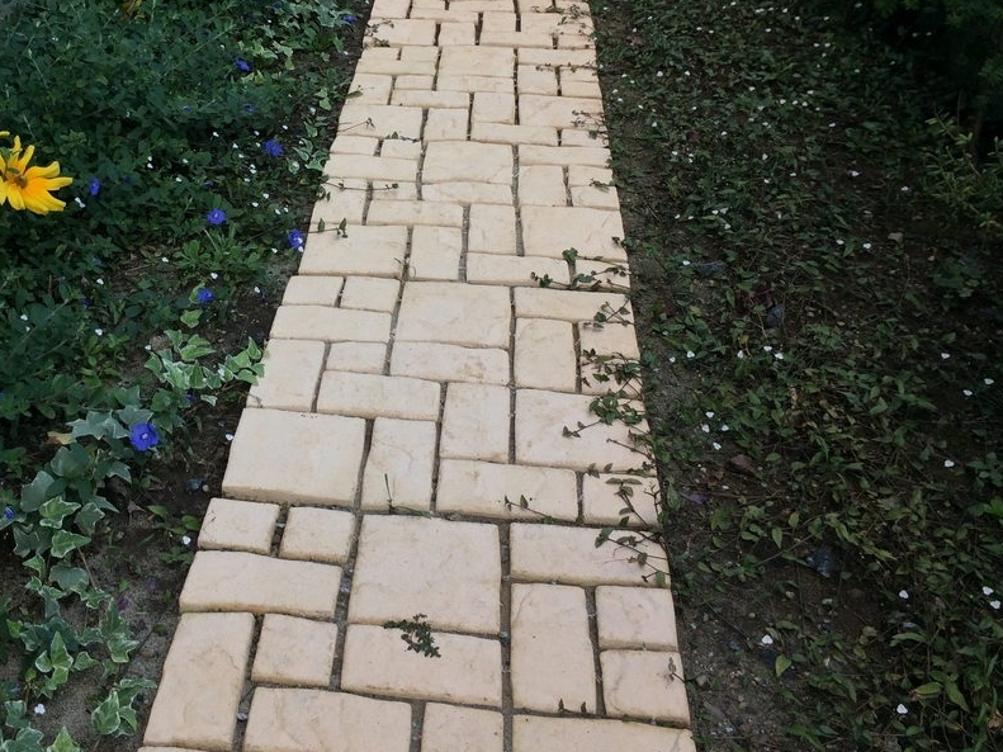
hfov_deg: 42.1
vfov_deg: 32.4
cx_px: 298
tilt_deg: -28.0
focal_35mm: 44
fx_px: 1275
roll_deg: +0.9
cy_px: 219
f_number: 2.2
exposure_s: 1/277
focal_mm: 4.15
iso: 32
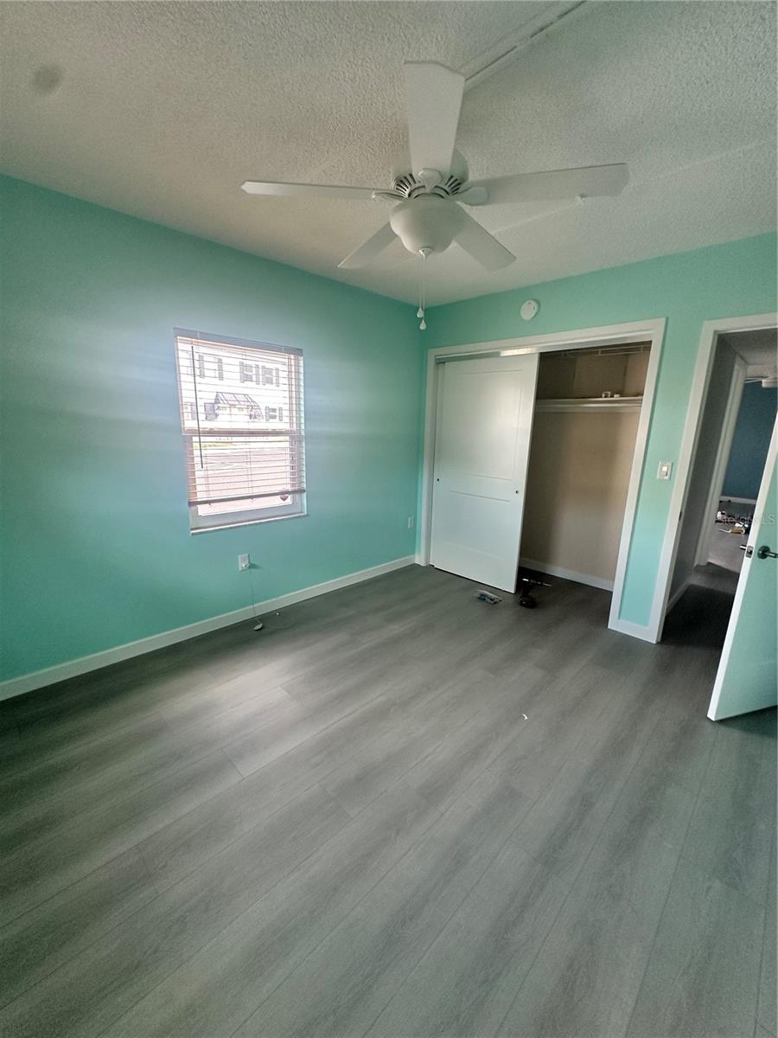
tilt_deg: -13.3
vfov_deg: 102.1
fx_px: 420
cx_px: 389
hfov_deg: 85.7
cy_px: 519
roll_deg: -2.9
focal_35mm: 14
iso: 250
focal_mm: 2.22
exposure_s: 1/99
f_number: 2.2
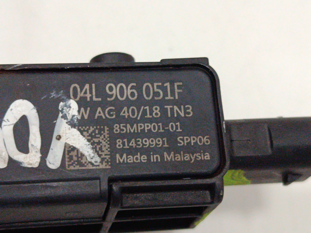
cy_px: 116
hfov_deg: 24.4
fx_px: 719
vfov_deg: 18.4
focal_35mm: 80
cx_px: 156
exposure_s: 1/50
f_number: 1.7
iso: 836
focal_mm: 5.24
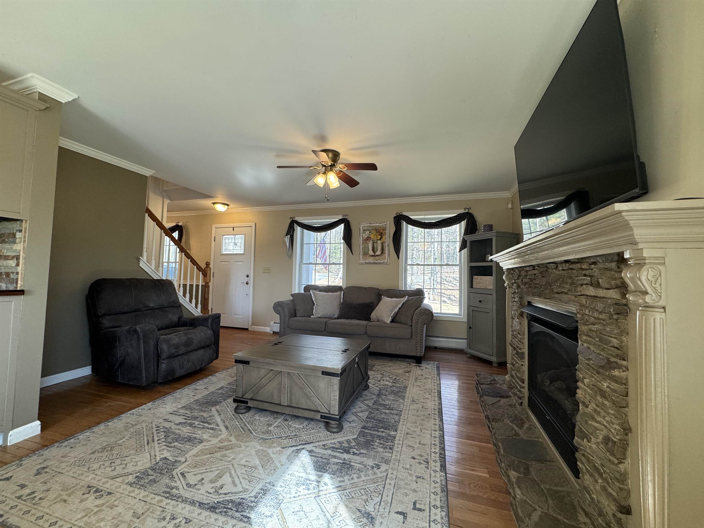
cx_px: 352
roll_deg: -0.8
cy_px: 264
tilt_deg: +1.8
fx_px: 285
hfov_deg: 102.1
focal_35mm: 14
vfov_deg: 85.7
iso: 160
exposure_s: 1/120
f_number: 2.2
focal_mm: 2.22
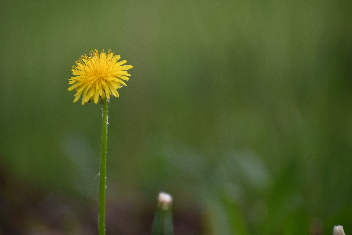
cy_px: 118
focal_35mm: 360
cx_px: 176
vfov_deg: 3.8
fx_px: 3520
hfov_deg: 5.7
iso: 640
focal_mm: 240
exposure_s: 1/400
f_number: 6
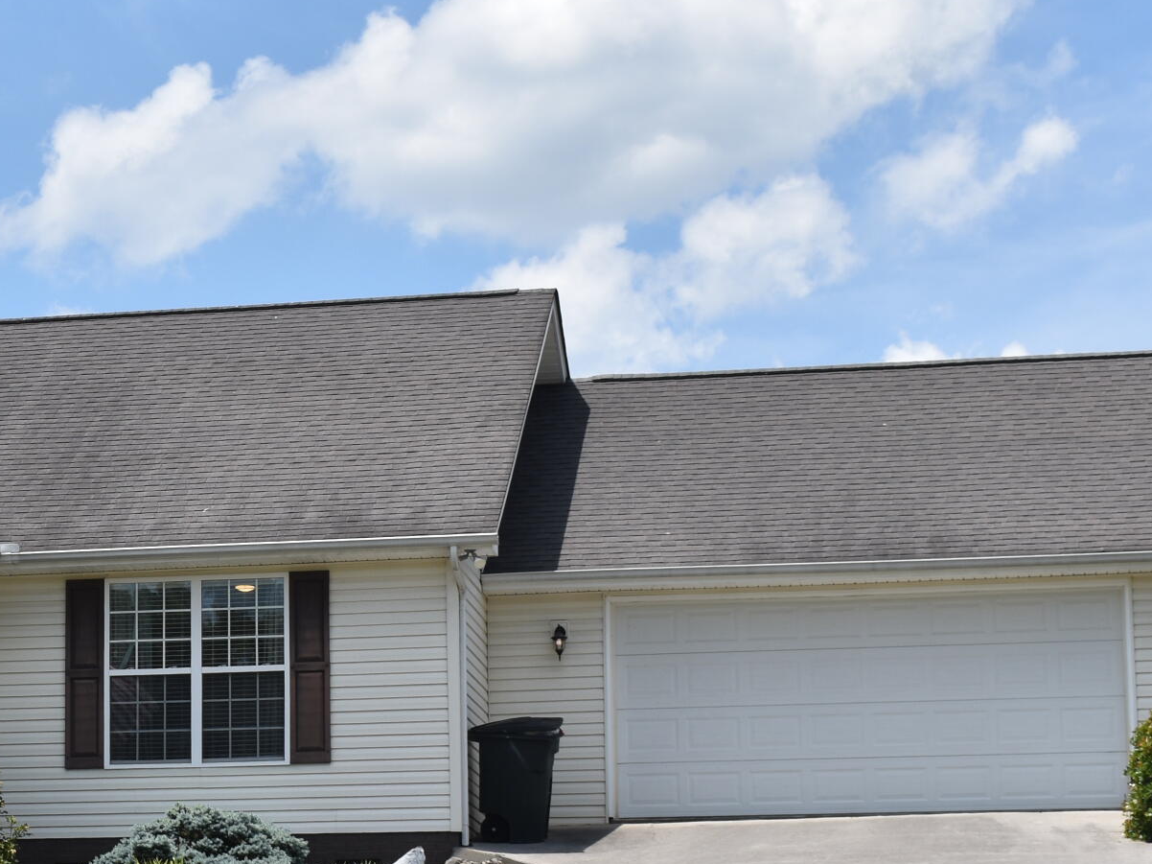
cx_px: -42
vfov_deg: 13.7
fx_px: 3593
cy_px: 600
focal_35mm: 108
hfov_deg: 17.7
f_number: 9
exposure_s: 1/320
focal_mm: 30
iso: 100
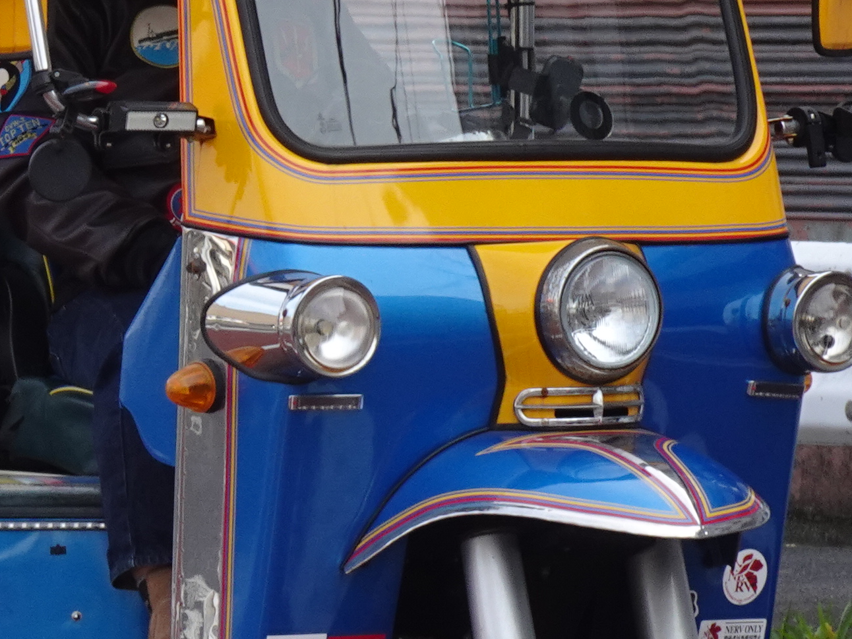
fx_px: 18214
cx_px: 51
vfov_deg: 2.0
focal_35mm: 740
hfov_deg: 2.7
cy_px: 332
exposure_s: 1/100
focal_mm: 42.44
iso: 100
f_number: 6.3
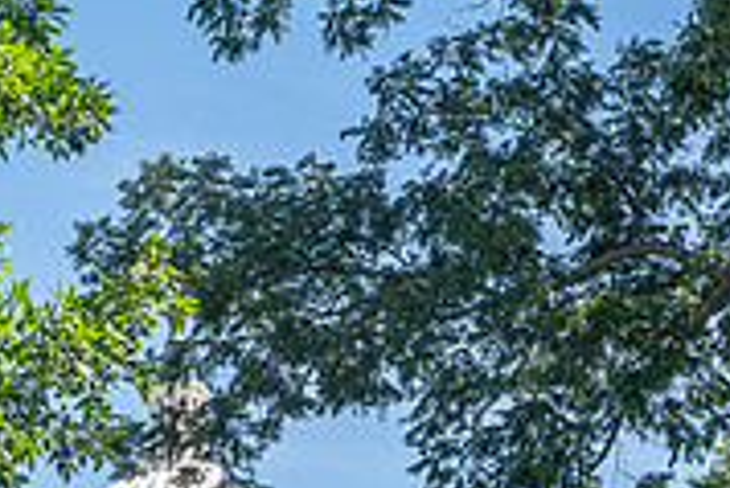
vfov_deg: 10.7
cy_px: 740
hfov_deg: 16.4
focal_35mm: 124
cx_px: 152
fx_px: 2516
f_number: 11
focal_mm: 38
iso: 720
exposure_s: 1/200
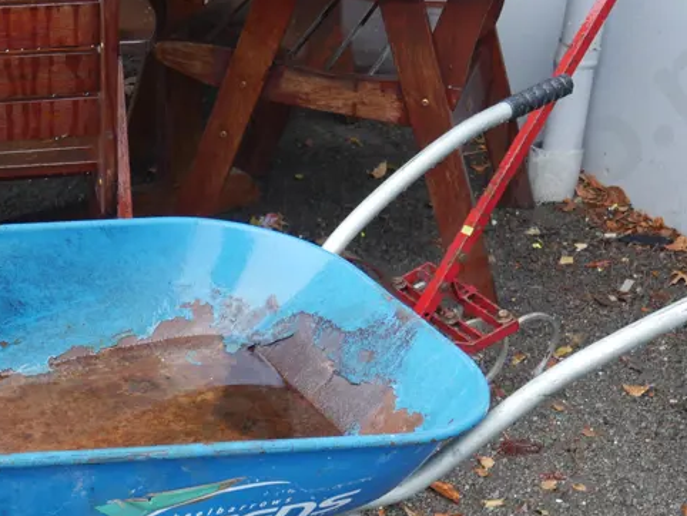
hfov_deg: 28.2
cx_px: 185
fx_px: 1350
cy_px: 465
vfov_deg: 21.2
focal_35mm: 68
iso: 400
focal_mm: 16
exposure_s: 1/60
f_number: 3.6
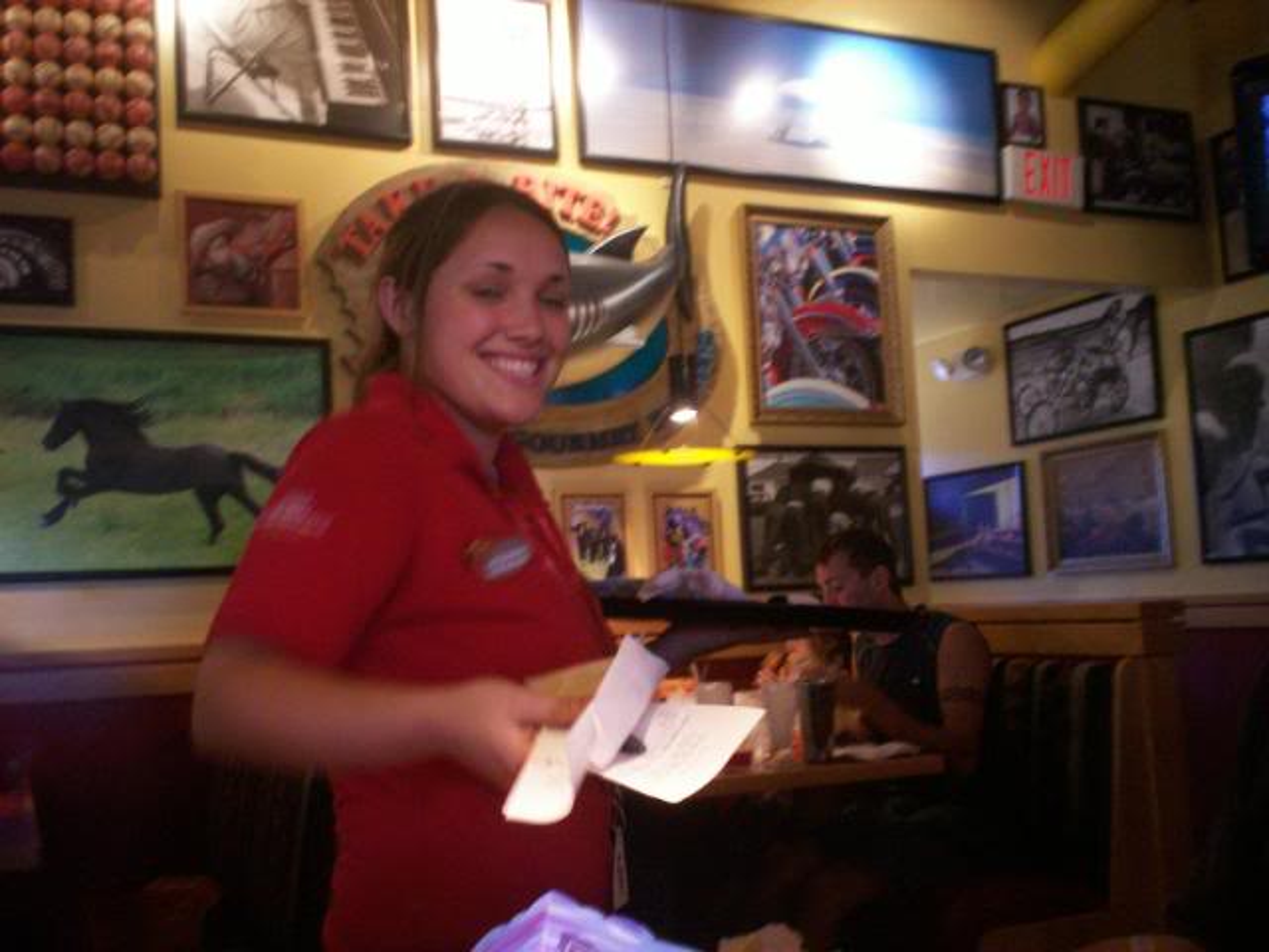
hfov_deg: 51.4
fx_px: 1320
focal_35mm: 36
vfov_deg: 39.7
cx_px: 634
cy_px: 476
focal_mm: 6
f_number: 4.5
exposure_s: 1/5.66
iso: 200
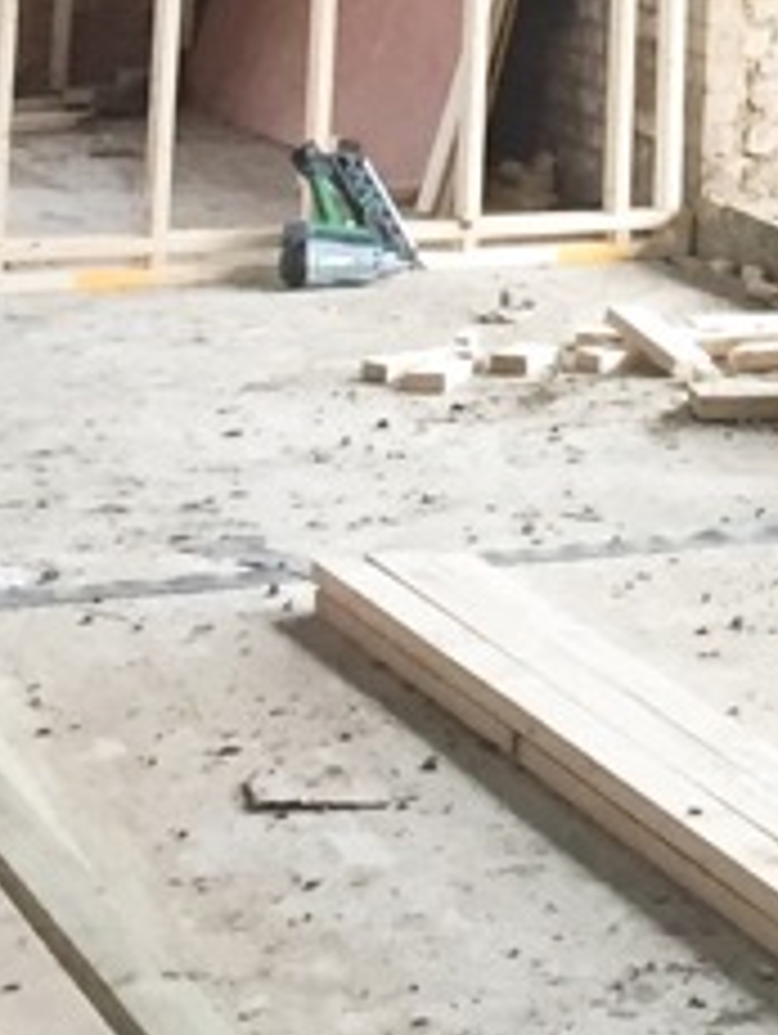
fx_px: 4517
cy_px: -1206
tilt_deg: +10.1
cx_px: 998
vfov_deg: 11.4
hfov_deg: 9.7
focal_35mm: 151
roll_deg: -0.3
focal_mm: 4.15
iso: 80
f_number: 2.2
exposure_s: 1/33
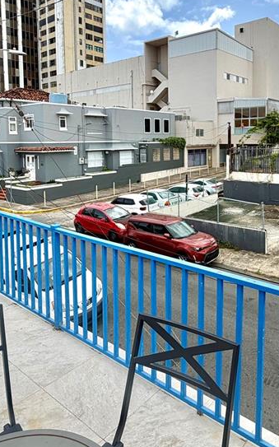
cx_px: 173
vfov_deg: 65.3
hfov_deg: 44.2
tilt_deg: -4.0
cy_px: 162
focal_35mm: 28
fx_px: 341
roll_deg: +0.9
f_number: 2.2
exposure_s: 1/942
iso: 20
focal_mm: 2.22
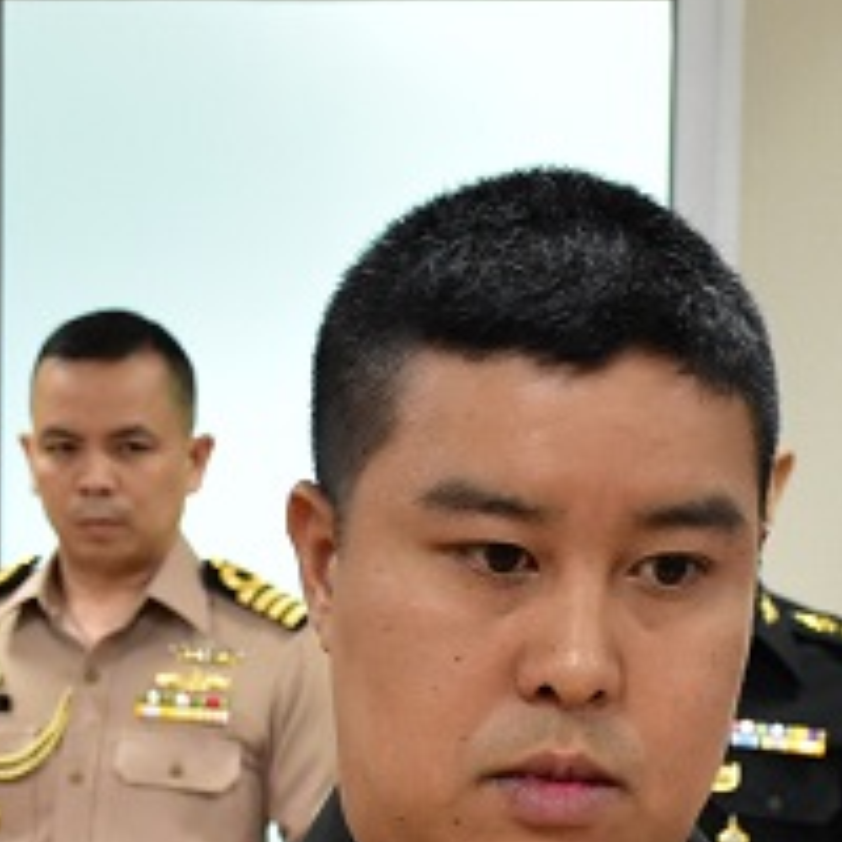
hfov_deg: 10.1
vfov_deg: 10.1
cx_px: 745
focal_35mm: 172
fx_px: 4733
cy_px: 926
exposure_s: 1/60
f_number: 5.6
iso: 2500
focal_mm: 30
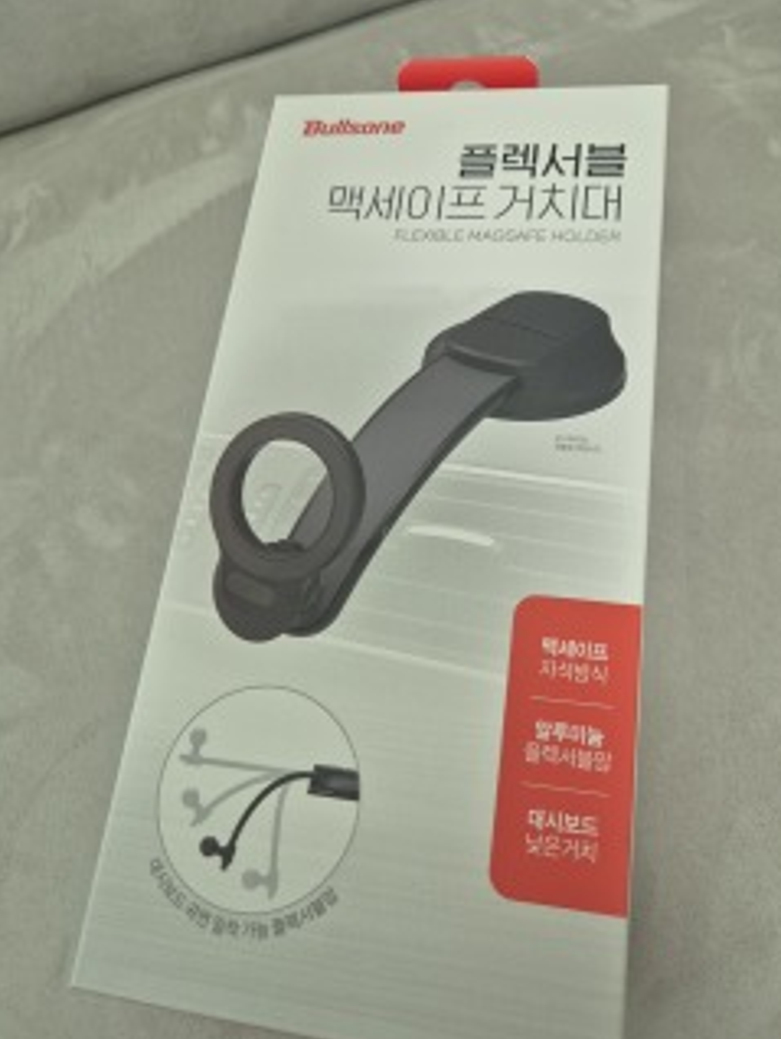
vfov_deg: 67.2
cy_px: 500
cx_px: 435
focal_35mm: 26
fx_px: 781
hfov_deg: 53.0
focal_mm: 5.4
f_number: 1.8
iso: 200
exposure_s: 1/180
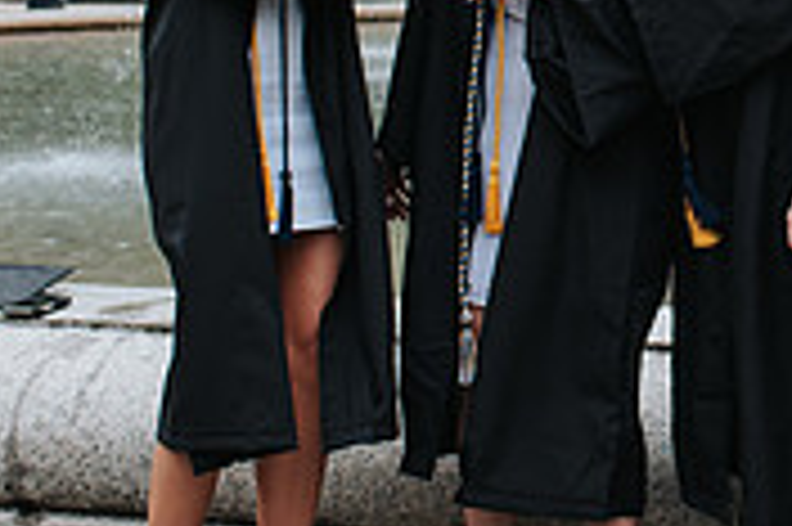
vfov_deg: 10.3
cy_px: -7
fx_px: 2901
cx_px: 823
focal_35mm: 132
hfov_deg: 15.2
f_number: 3.5
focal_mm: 35
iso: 160
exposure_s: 1/800
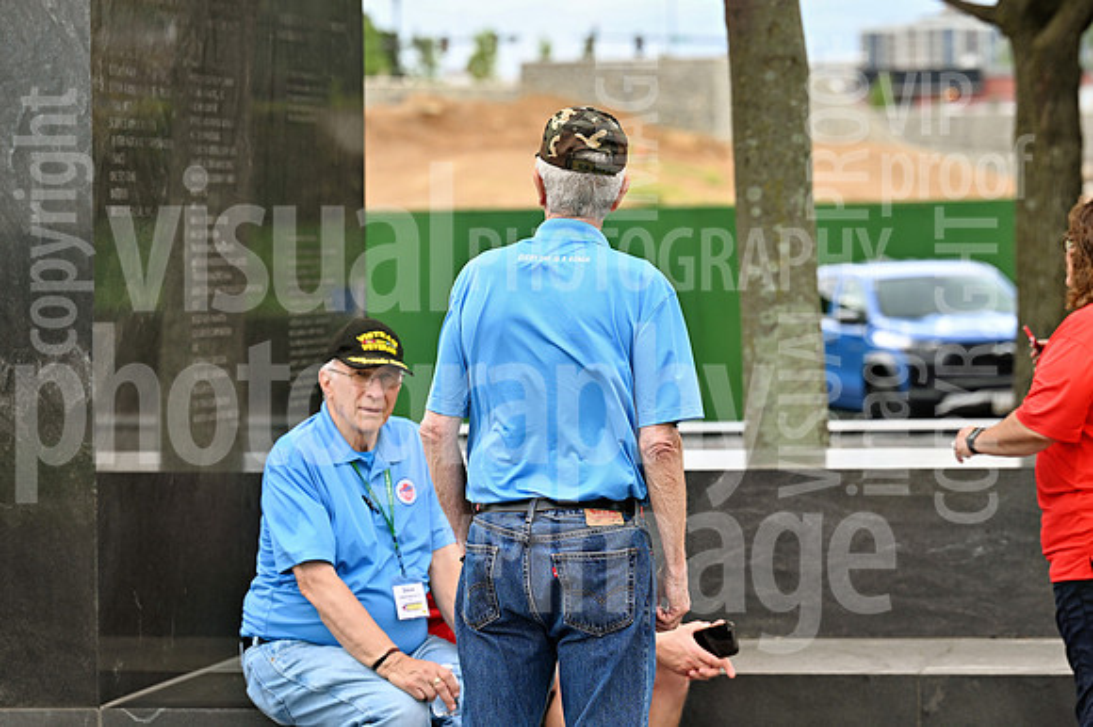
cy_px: 364
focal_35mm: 157
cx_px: 546
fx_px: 4764
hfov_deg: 13.1
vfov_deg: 8.7
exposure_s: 1/320
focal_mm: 105
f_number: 4
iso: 140
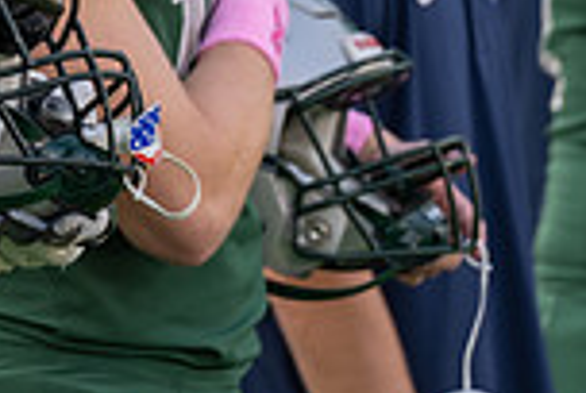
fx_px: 12232
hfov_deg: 2.7
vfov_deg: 1.8
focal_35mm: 750
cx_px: -162
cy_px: -345
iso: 160
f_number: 2.8
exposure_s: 1/320
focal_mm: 197
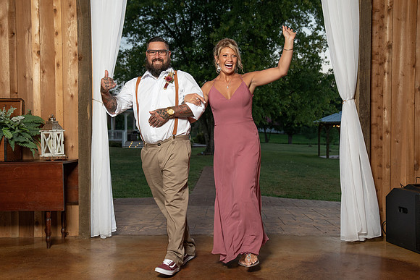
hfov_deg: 45.5
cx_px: 217
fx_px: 501
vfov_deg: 31.2
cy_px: 143
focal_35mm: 43
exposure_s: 1/200
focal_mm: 41
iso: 1000
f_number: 4
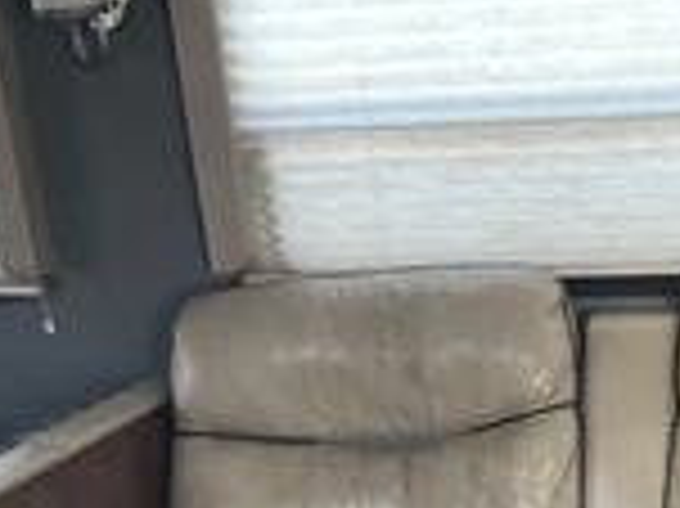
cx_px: 626
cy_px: 647
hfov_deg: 24.5
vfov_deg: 17.9
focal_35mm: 77
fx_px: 1511
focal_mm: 3
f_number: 1.8
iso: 320
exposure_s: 1/40
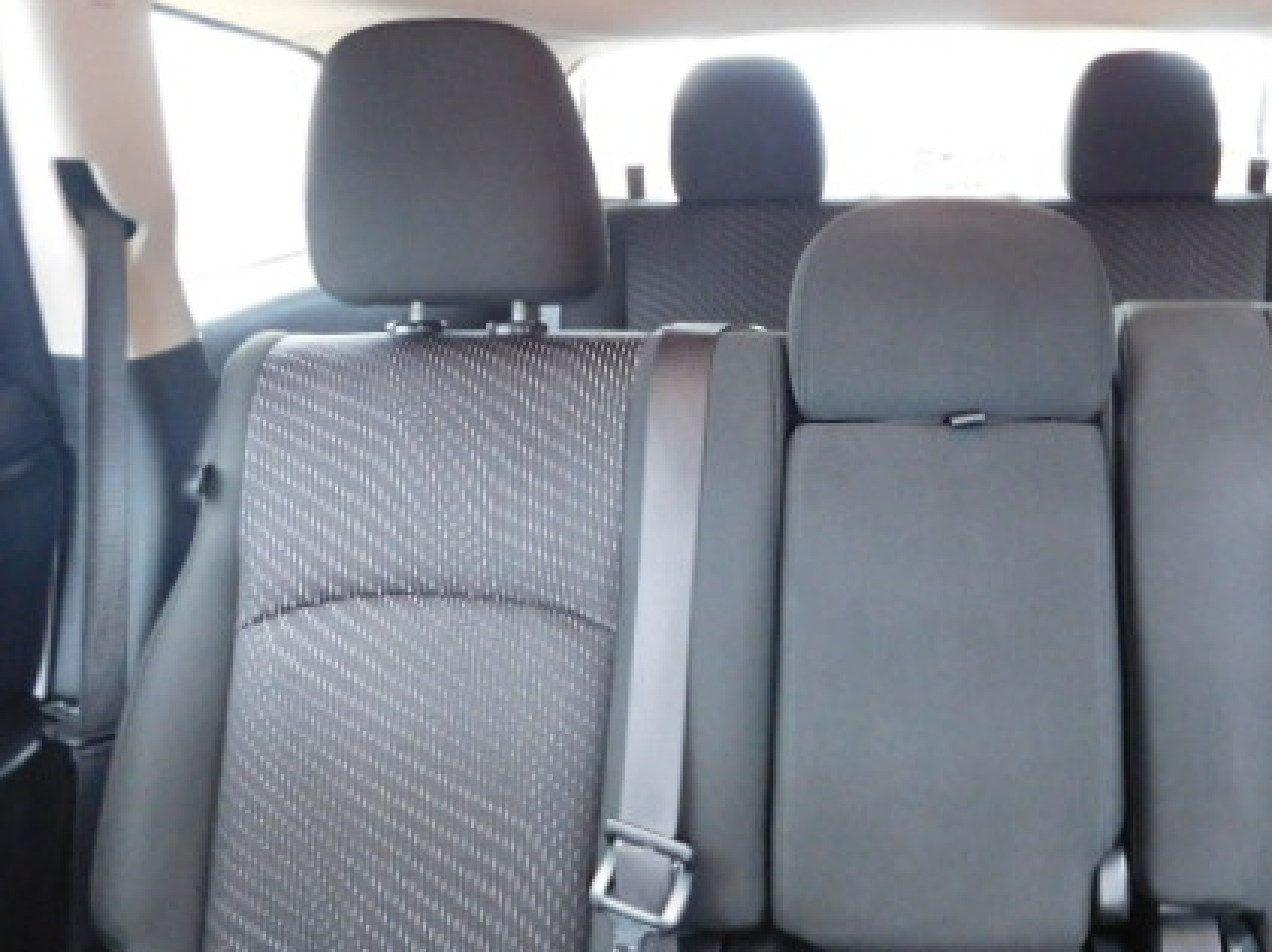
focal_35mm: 35
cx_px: 870
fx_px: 1285
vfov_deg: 40.6
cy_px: 417
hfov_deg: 51.5
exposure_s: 1/8
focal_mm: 4
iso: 450
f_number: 3
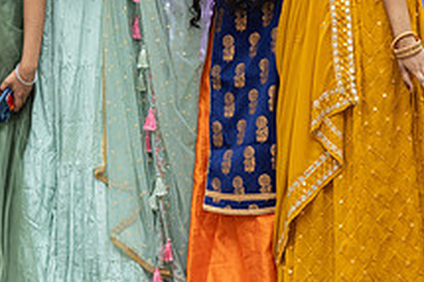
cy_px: 36
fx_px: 2518
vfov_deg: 6.4
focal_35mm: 214
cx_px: 103
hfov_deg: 9.6
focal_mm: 77
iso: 800
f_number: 3.2
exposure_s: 1/160
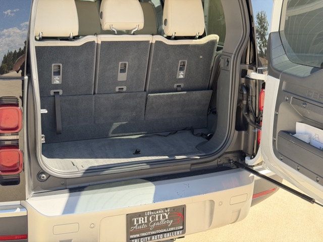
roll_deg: -0.7
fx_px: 448
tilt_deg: -13.4
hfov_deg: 39.7
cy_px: 121
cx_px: 162
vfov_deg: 30.3
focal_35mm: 48
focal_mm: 6.76
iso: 160
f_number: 1.78
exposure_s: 1/228
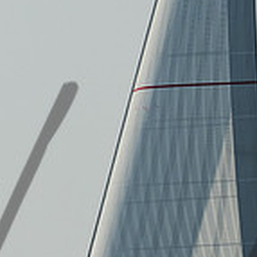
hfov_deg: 1.7
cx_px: 338
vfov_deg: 1.7
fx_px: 8744
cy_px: 342
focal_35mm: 1041
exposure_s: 1/800
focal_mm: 175
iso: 320
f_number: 6.3
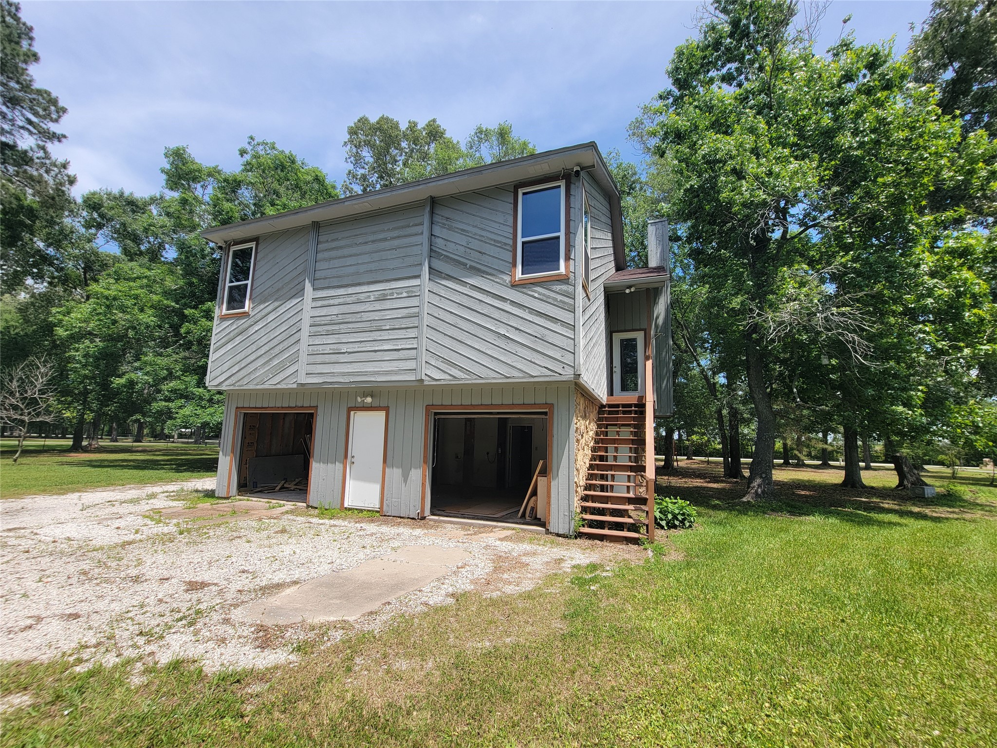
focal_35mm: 13
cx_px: 498
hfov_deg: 106.2
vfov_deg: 89.9
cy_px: 374
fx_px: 374
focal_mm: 2.2
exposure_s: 1/1157
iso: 50
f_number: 2.2
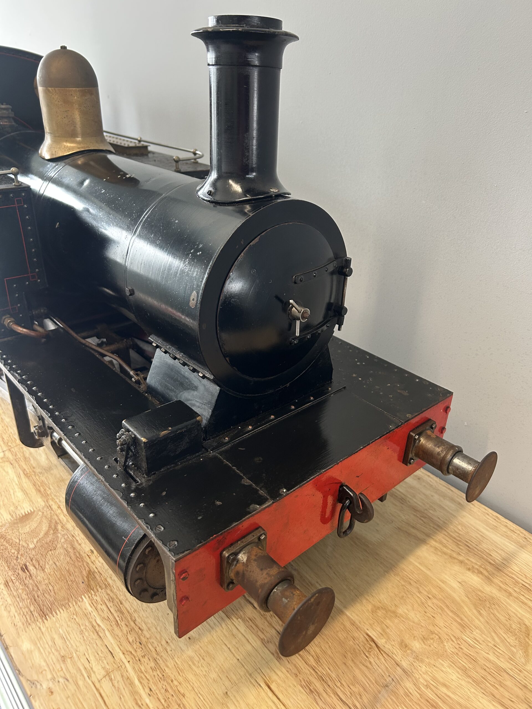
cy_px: 354
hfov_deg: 53.1
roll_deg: -1.5
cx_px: 266
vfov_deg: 67.3
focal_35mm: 26
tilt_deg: -27.5
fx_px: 533
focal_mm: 5.7
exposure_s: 1/89
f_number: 1.5
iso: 125
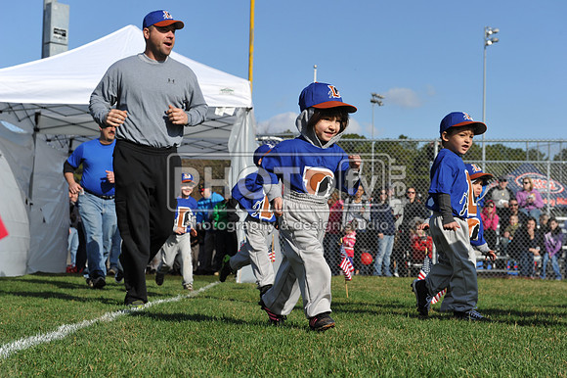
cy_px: 189
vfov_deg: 19.4
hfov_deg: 28.9
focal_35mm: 70
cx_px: 284
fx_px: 1102
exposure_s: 1/1000
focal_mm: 70
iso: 400
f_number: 8
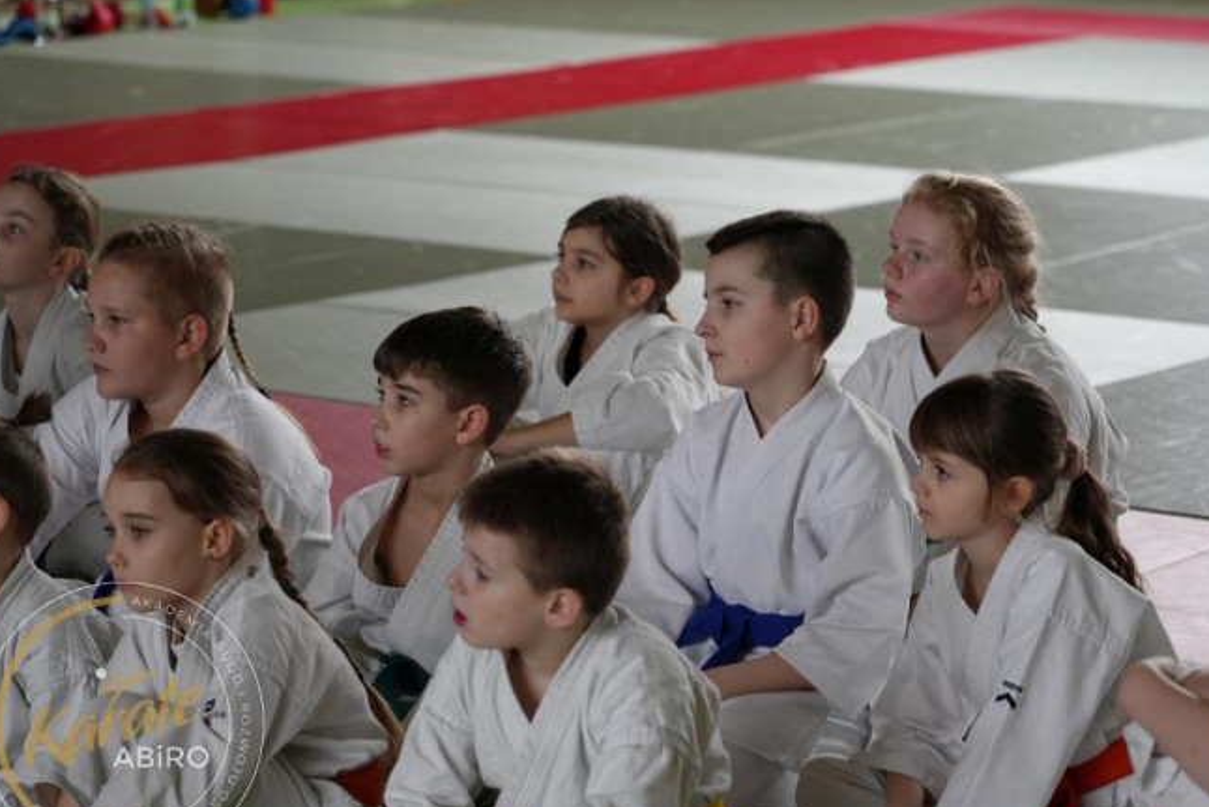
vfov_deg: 10.6
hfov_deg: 15.8
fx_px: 4367
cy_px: 374
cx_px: 722
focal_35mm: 130
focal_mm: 105
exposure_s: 1/160
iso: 1600
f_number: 4
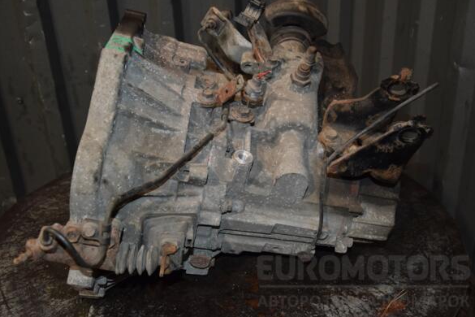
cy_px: 159
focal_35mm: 40
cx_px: 242
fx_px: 528
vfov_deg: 33.4
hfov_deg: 48.5
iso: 800
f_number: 5
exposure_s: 1/60
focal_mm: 26
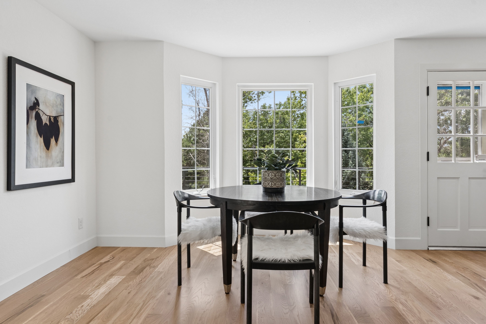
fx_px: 297
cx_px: 243
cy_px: 162
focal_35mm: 22
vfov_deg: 57.3
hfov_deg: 78.6
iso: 800
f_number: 9
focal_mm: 22
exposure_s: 1/200
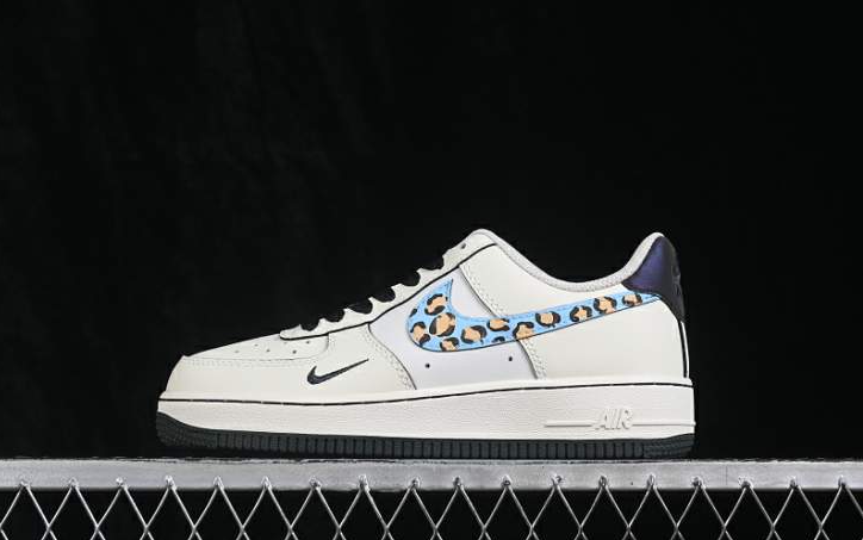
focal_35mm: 77
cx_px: 429
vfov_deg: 17.0
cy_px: 279
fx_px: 1812
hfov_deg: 26.8
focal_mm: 50
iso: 160
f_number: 8
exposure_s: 1/80
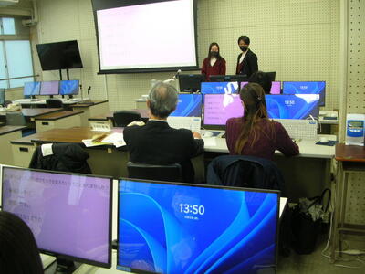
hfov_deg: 52.6
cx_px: 182
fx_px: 369
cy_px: 137
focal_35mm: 35
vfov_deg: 40.7
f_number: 2.8
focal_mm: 5.8
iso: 50
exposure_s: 1/17.3
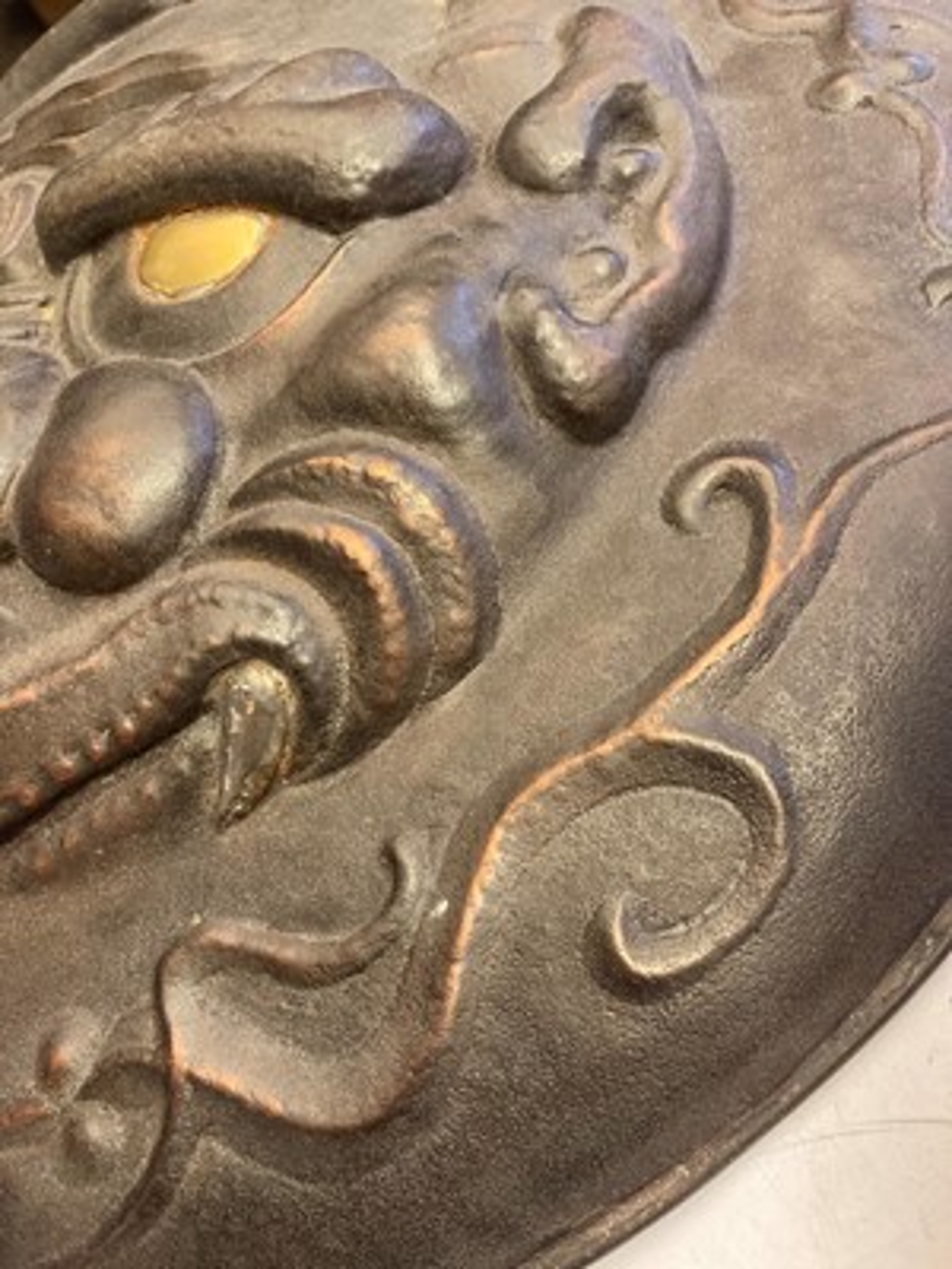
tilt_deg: -50.1
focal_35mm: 28
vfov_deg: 63.4
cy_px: 634
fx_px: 1027
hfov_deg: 49.7
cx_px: 476
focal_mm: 3.99
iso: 320
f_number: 1.8
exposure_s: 1/33
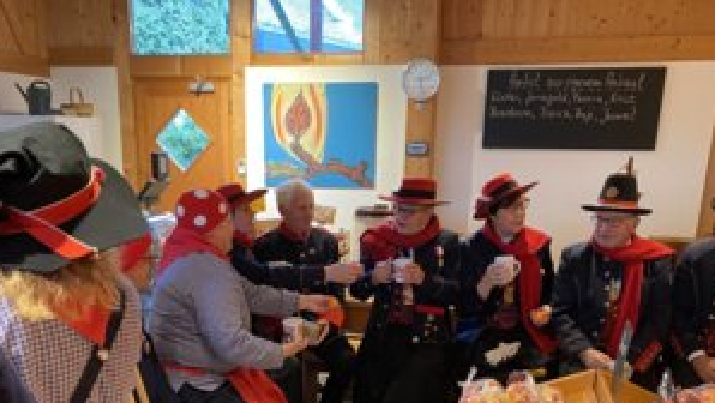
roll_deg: -1.2
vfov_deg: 30.0
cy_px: 357
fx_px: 721
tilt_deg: -17.0
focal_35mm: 38
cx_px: 310
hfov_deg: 52.6
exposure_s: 1/50
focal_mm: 4.25
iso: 250
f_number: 1.8
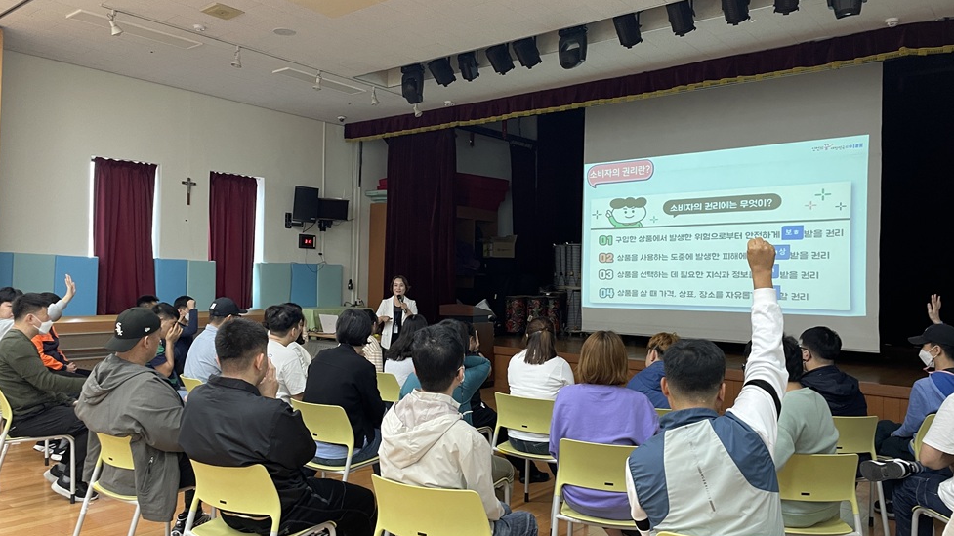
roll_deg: -0.2
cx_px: 469
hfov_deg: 66.1
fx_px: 733
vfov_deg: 40.2
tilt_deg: -0.5
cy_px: 270
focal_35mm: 29
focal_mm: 4.2
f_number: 1.6
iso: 200
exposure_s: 1/60
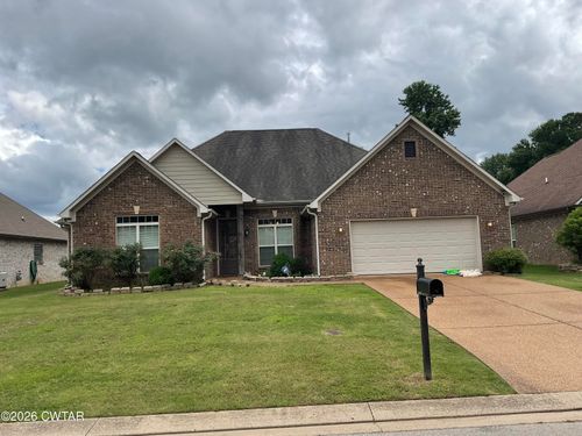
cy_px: 218
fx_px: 488
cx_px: 291
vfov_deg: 48.2
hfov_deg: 61.7
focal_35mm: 29
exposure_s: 1/1912
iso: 16
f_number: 1.8
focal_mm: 3
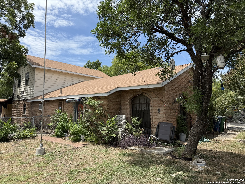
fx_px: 170
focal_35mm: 24
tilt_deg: +6.0
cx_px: 122
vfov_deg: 56.8
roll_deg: +0.5
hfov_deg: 71.6
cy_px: 92
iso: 80
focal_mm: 6.76
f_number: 1.78
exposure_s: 1/3021
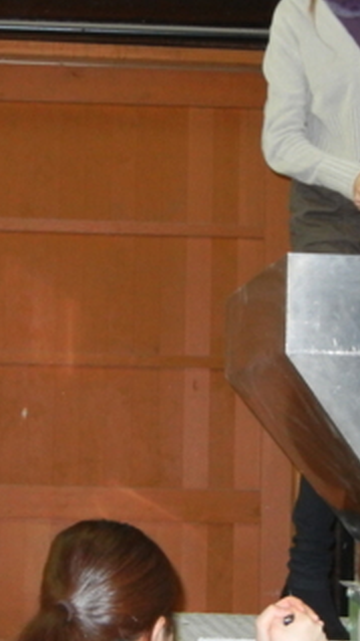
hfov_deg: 14.6
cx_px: 76
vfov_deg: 25.9
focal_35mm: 82
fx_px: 1394
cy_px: 332
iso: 396
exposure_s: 1/30
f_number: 3.5
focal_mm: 5.4
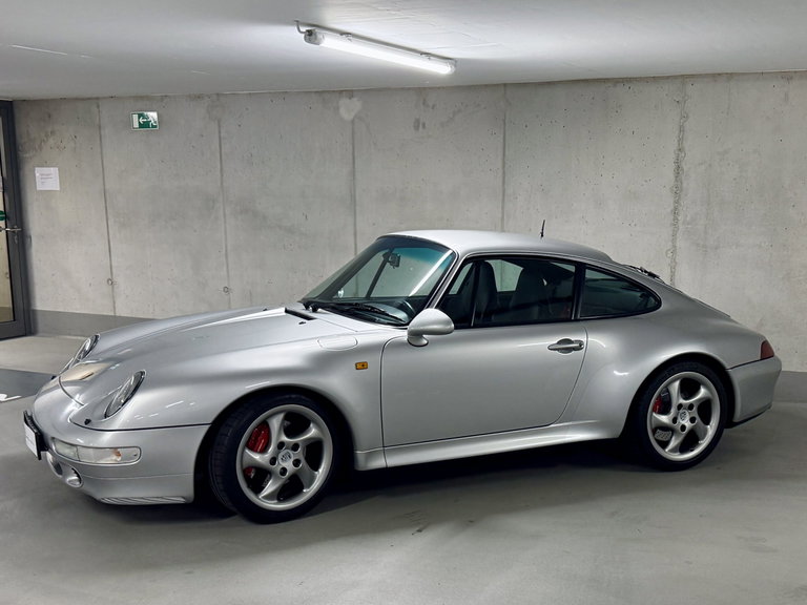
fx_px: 560
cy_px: 302
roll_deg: -1.9
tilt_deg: -11.5
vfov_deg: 56.8
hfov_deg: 71.6
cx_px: 404
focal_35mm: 24
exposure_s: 1/100
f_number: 1.78
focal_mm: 6.76
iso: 250
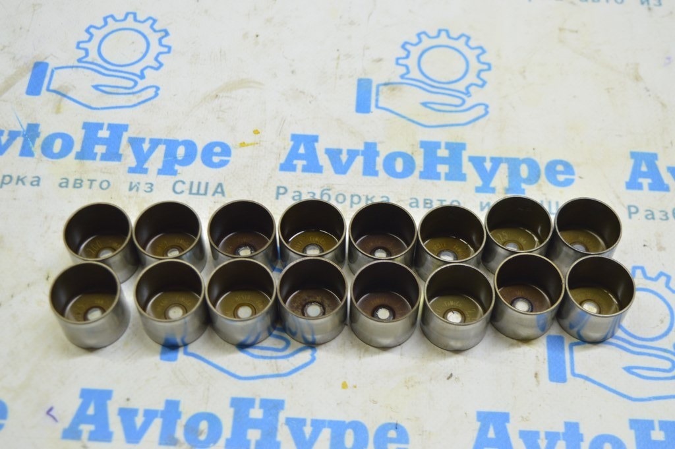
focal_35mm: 54
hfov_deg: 36.9
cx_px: 338
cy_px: 224
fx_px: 1012
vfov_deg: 25.0
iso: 400
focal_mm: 36
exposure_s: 1/20
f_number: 5.6
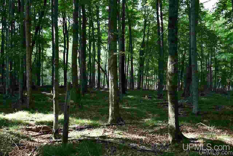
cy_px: 78
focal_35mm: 30
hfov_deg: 61.9
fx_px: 194
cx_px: 116
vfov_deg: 43.6
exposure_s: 1/250
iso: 720
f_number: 3.5
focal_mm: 20
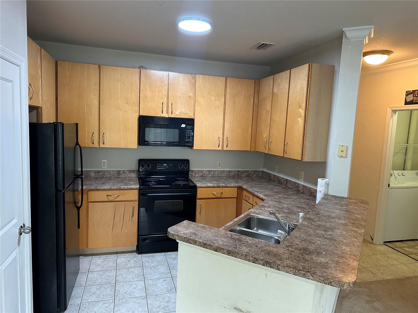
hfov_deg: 71.6
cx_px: 209
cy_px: 156
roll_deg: -2.2
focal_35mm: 24
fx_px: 290
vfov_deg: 56.8
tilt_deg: -6.2
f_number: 1.78
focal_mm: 6.86
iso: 400
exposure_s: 1/60
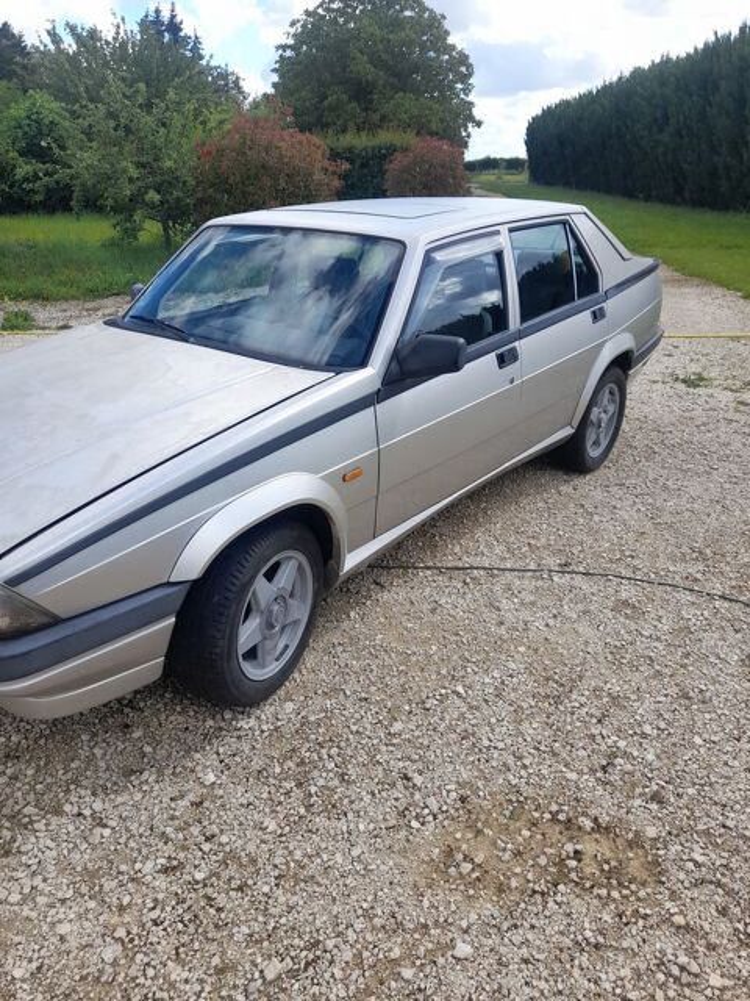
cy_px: 500
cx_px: 375
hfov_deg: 54.9
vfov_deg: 69.4
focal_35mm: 25
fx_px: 722
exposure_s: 1/372
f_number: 2
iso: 20
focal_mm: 4.6
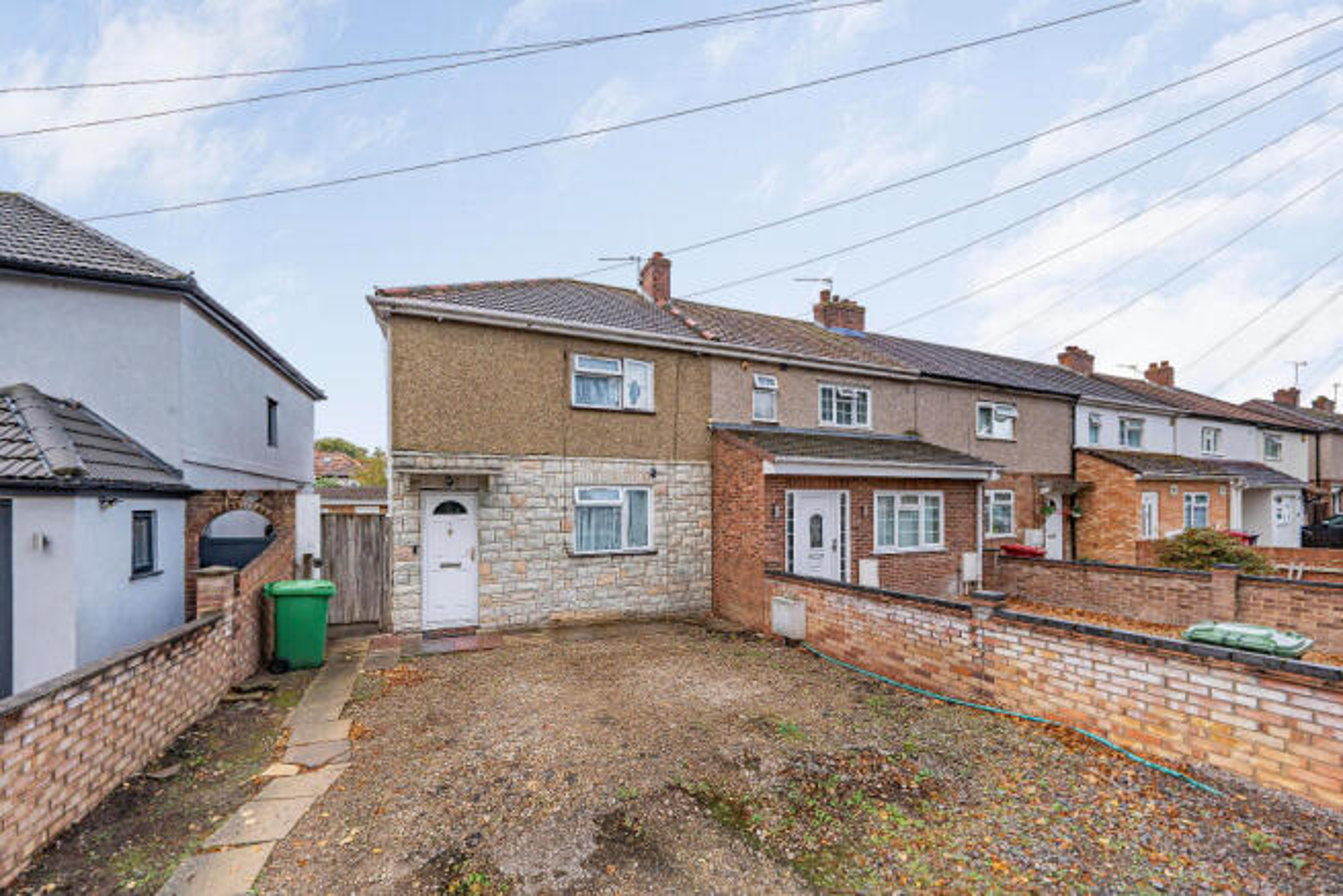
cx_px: 672
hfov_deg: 112.6
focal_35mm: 12
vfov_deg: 90.0
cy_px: 448
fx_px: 448
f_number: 9
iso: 320
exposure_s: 1/160
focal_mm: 12
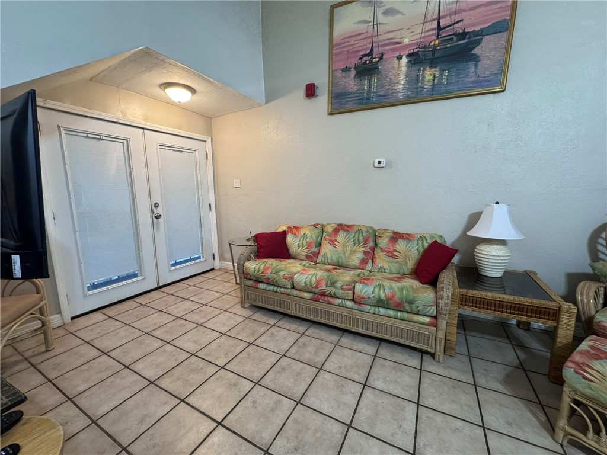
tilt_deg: -8.6
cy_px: 228
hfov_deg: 102.1
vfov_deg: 85.7
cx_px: 304
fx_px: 245
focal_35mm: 14
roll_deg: +0.3
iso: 320
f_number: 2.2
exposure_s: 1/60
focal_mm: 2.22
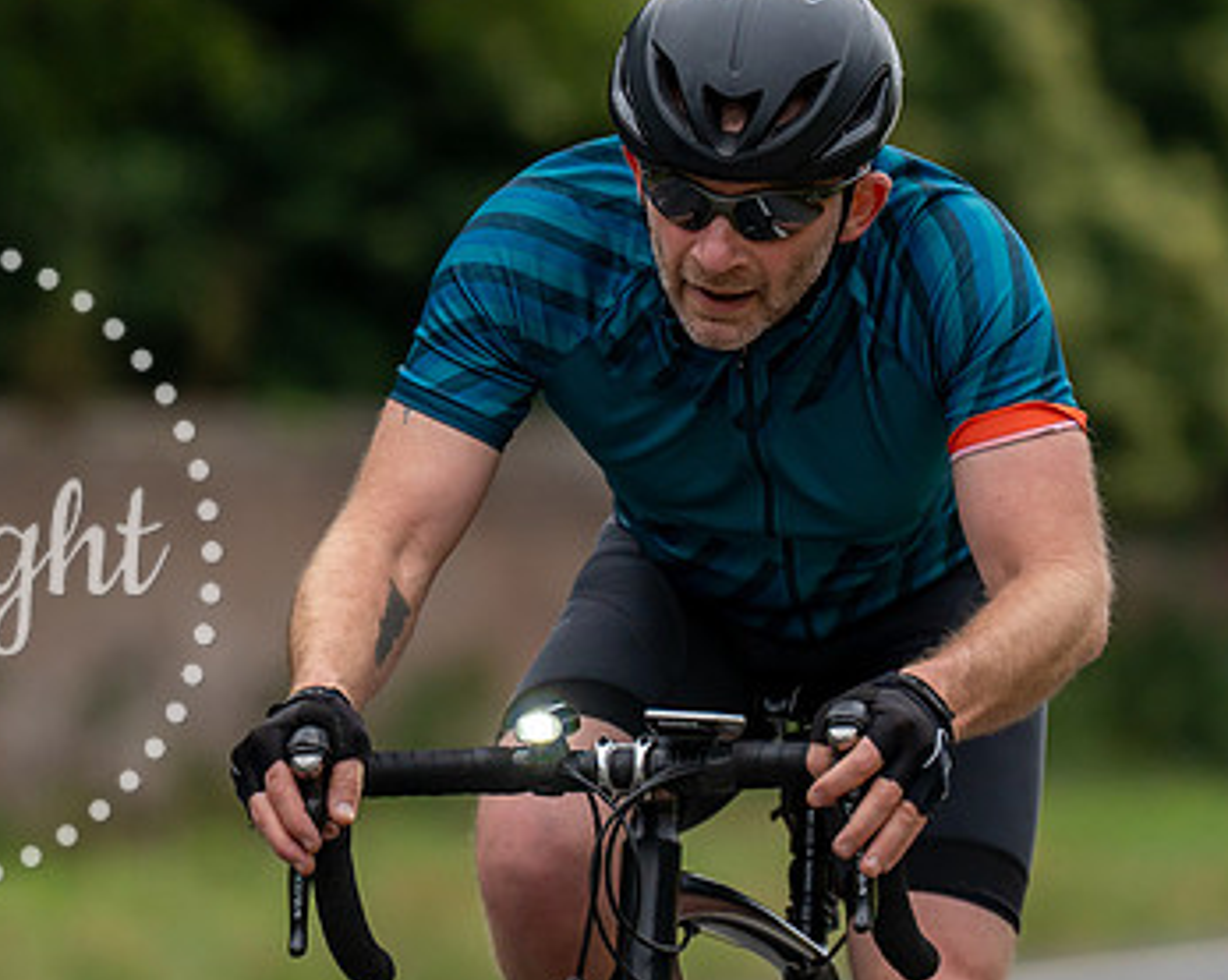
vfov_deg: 4.2
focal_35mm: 370
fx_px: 13436
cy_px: 167
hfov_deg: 5.2
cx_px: 518
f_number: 3.2
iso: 1000
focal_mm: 180
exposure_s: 1/640
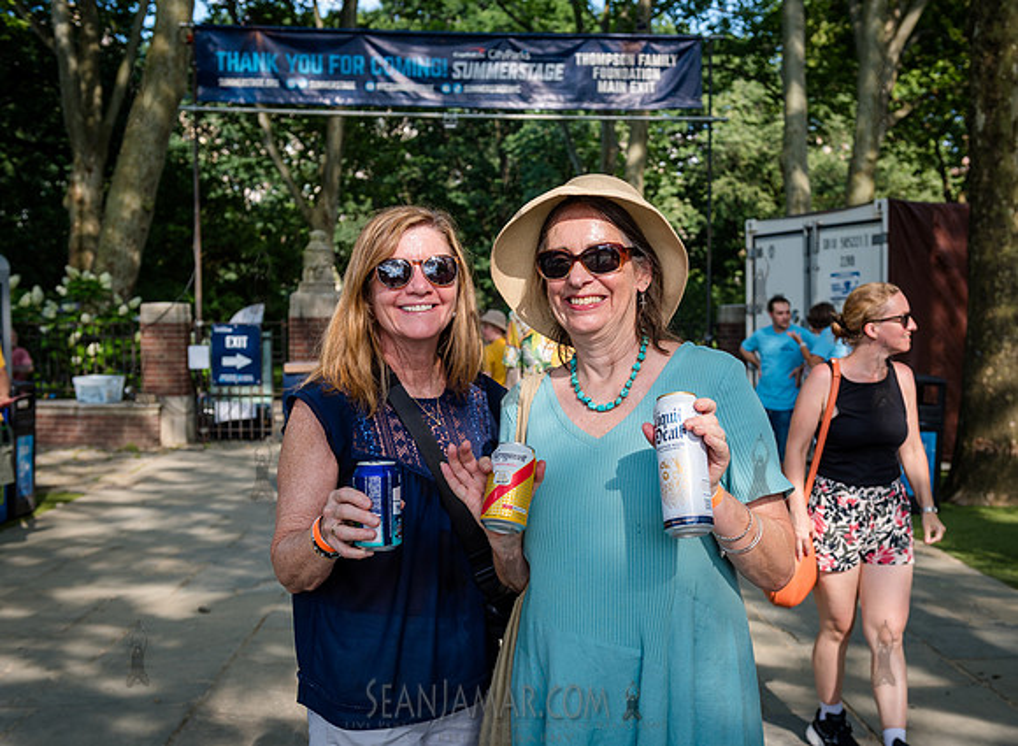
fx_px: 1289
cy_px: 402
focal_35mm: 44
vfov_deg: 32.3
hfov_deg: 43.0
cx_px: 567
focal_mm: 38
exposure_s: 1/400
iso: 160
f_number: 4
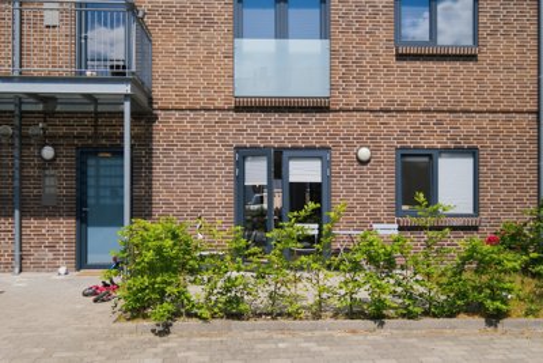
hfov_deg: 55.8
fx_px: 513
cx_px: 272
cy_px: 182
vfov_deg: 38.9
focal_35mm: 34
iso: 200
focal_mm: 22.9
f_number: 8
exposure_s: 1/800
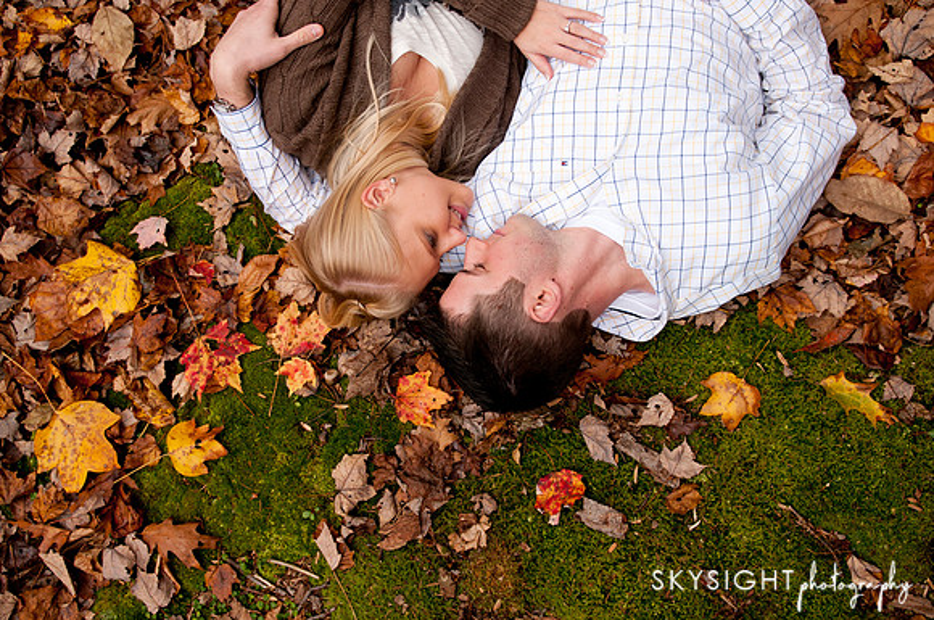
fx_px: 933
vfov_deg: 36.8
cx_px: 467
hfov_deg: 53.2
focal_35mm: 36
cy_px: 310
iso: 200
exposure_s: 1/320
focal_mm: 24
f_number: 2.8
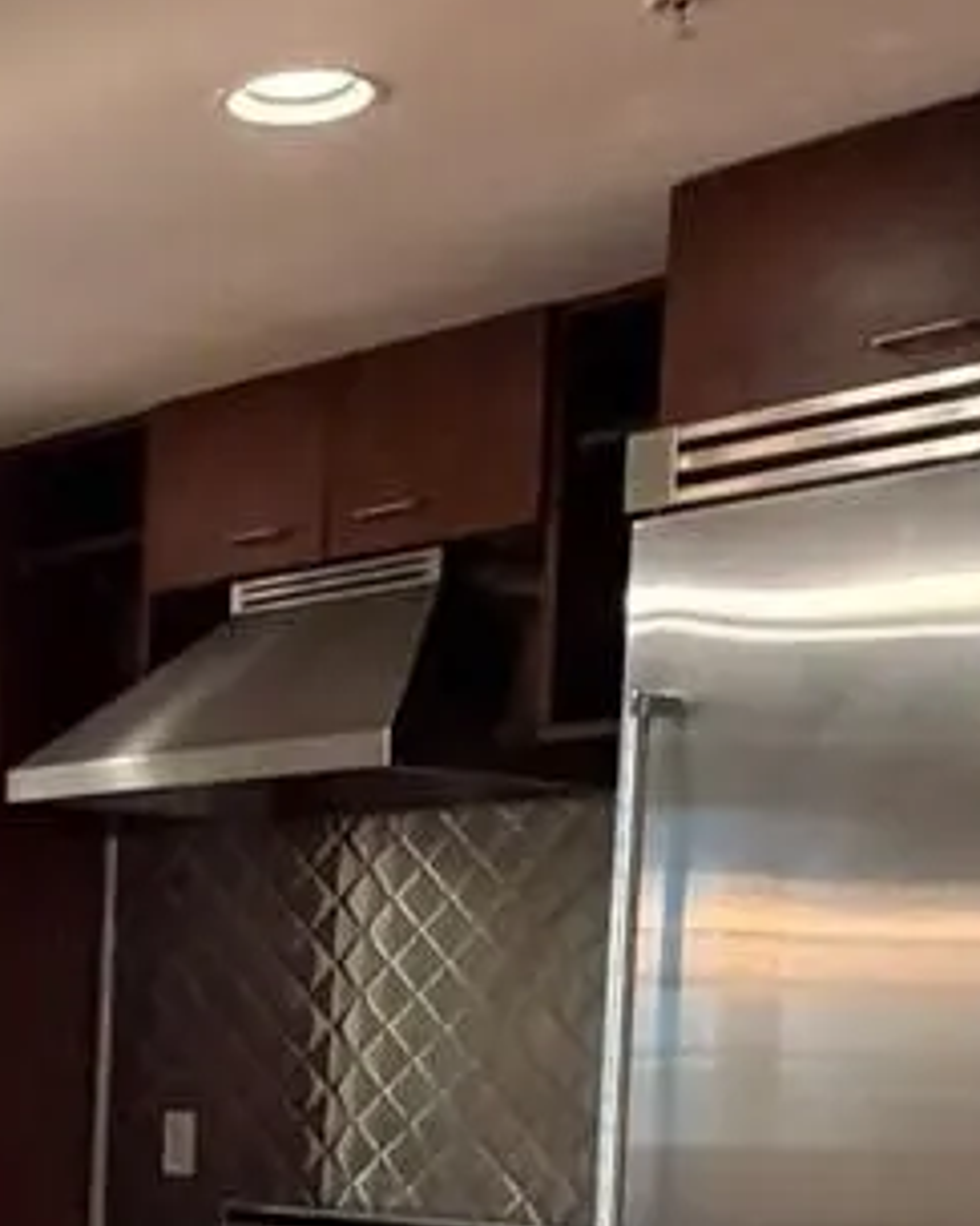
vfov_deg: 25.0
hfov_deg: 19.0
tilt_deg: -4.3
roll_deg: -0.7
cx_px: -432
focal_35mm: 72
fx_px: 2612
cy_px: 1250
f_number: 2.2
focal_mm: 2.22
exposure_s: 1/60
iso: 400
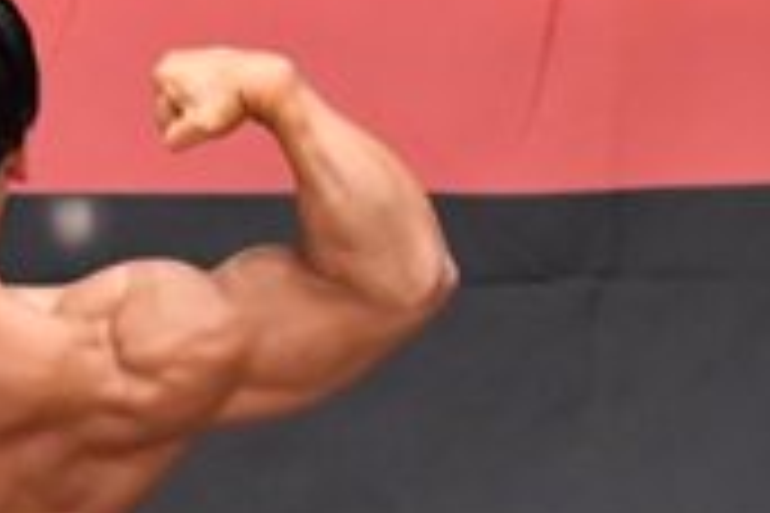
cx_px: 7
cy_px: 873
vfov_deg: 1.4
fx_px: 21024
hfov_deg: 2.1
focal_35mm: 983
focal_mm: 145
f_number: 5.6
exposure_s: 1/400
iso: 8000
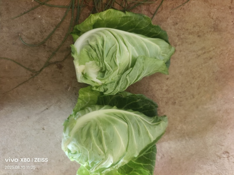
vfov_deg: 58.9
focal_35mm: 23
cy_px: 88
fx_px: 155
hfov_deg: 73.9
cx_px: 117
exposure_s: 1/124
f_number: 1.75
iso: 7042
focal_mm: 5.5
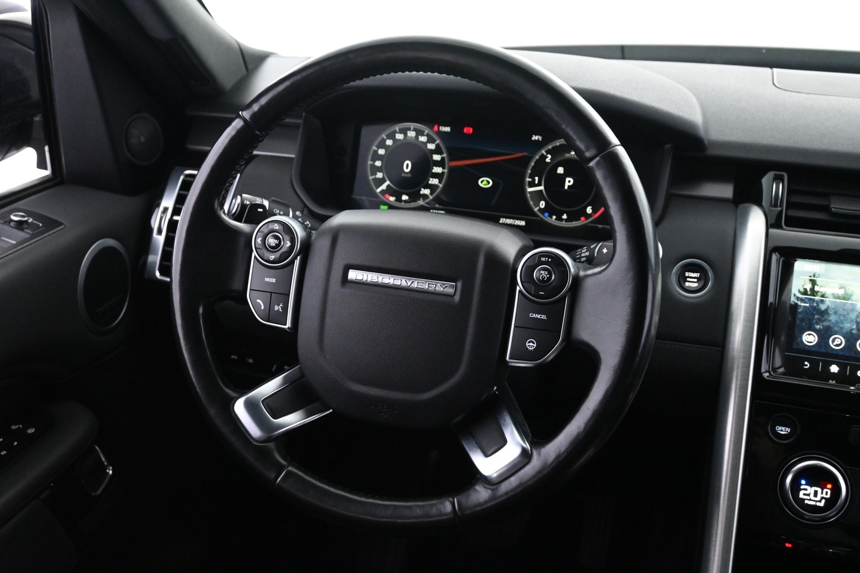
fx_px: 993
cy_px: 279
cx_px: 402
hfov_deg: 46.8
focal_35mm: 42
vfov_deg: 32.2
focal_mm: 25
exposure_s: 1/60
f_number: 4.2
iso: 4000
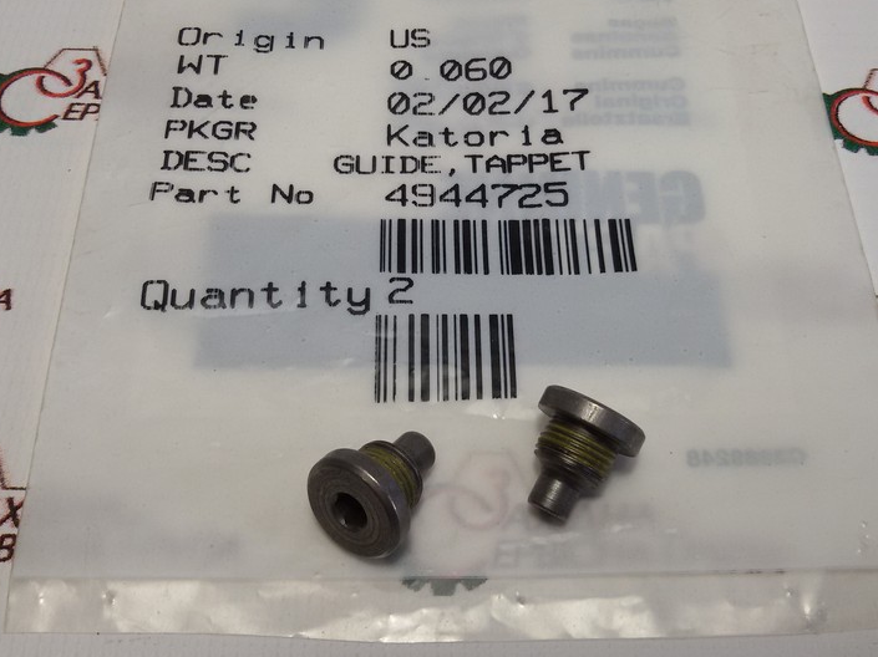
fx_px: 1115
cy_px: 279
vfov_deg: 32.8
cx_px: 465
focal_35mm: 44
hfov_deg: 42.9
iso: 50
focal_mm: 2.93
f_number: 2.4
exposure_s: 1/100
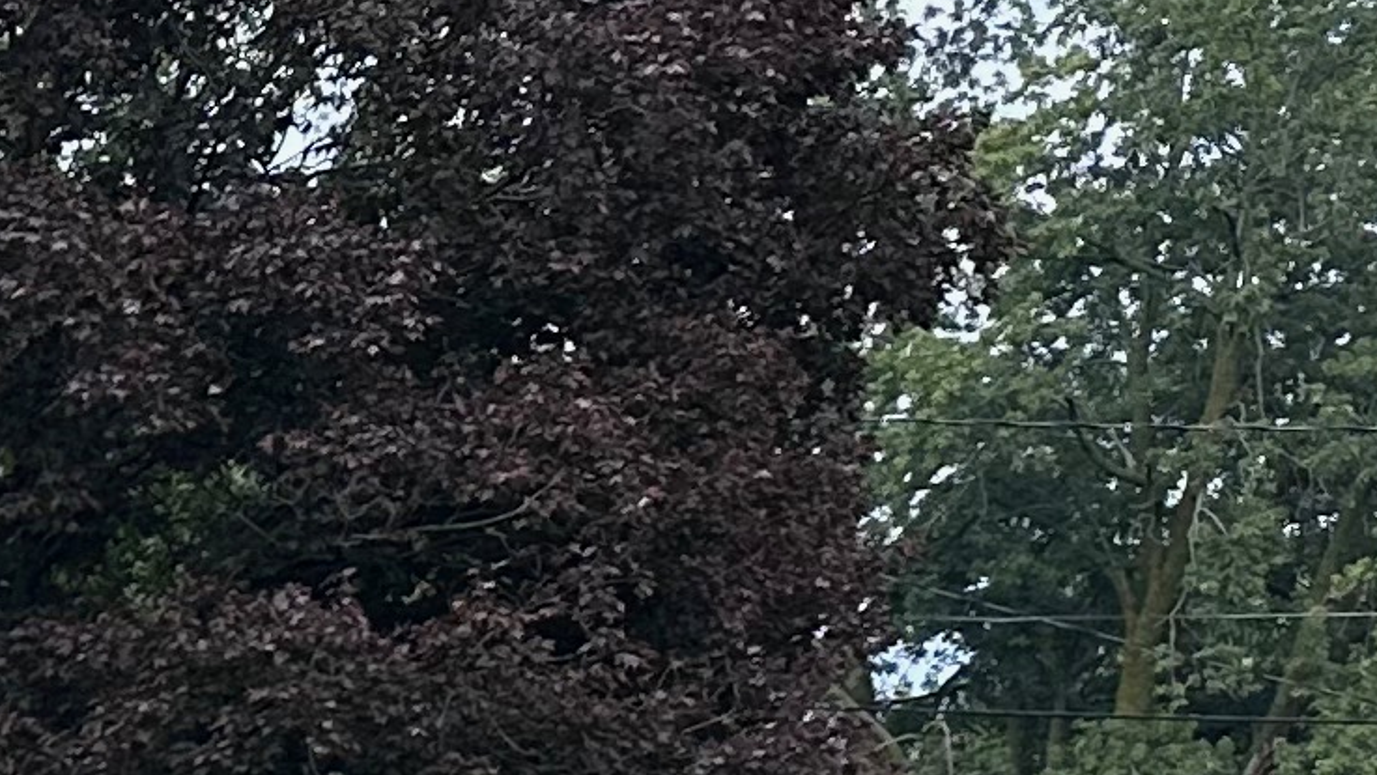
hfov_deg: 11.2
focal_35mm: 143
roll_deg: -1.1
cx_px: -2373
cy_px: 2316
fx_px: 5223
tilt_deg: -11.1
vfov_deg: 7.5
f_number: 1.78
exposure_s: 1/152
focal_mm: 6.86
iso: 64
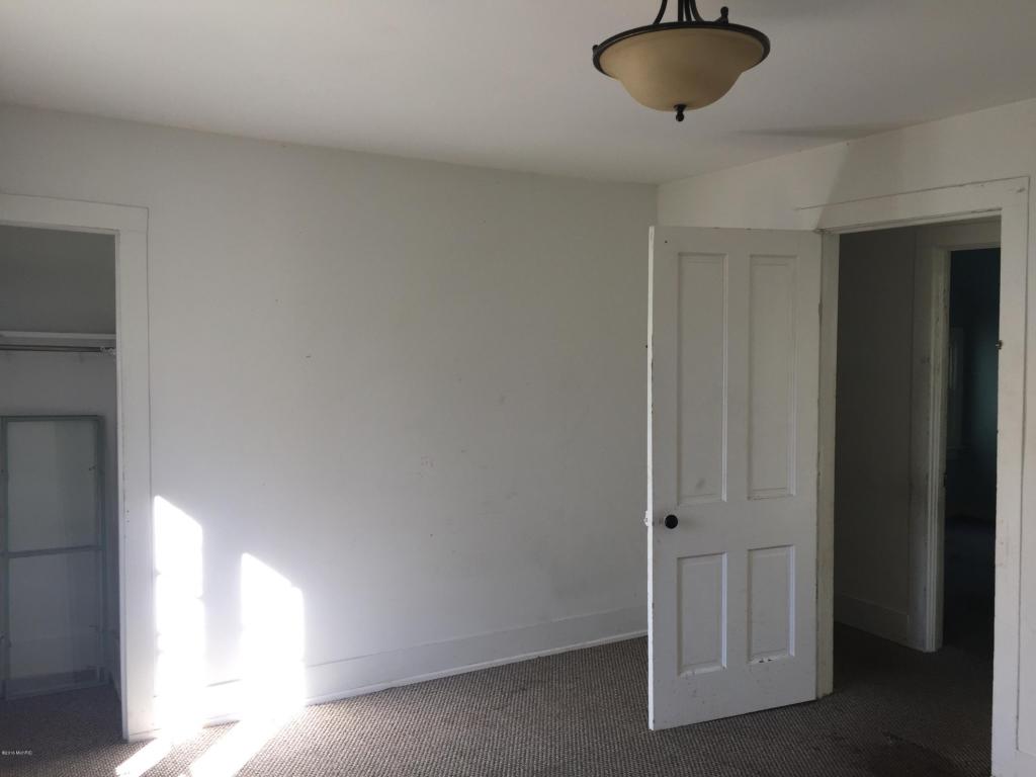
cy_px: 388
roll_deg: +0.5
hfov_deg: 61.7
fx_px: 868
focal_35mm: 29
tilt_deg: -3.8
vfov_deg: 48.2
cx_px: 518
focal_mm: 4.15
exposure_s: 1/60
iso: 40
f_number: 2.2
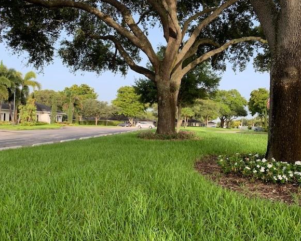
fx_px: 249
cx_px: 166
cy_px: 118
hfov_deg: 62.1
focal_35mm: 28
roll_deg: -1.9
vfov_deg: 51.5
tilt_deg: +2.1
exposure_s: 1/420
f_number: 1.8
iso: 25
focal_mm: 4.25
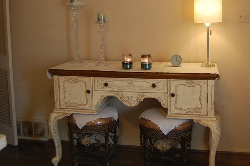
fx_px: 284
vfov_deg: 32.1
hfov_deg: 46.9
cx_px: 161
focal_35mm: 41
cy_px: 44
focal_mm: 18
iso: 400
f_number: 3.5
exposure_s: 1/50
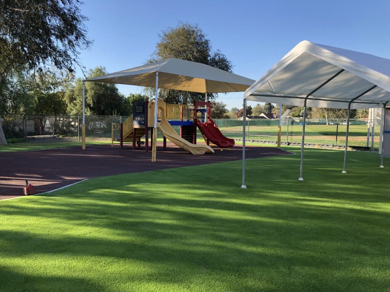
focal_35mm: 28
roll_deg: -0.3
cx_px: 195
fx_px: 315
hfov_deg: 63.4
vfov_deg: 49.7
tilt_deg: -5.6
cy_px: 146
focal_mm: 4
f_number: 1.8
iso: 20
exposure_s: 1/533
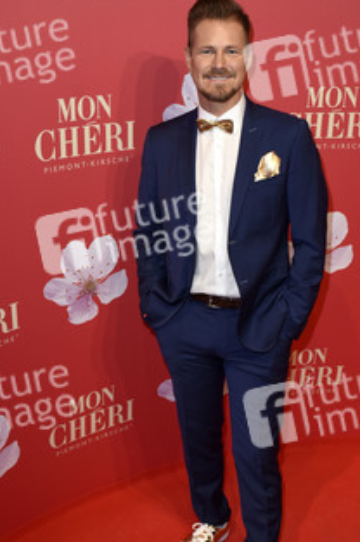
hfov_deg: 29.2
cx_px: 175
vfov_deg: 42.6
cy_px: 320
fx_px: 691
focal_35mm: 46
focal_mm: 24
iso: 640
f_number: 6.3
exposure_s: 1/125
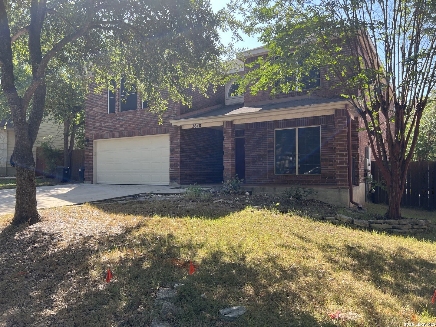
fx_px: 327
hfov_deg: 67.3
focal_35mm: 26
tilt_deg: +1.6
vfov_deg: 53.1
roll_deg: +0.4
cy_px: 164
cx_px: 218
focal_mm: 5.7
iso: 50
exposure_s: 1/808
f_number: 1.5
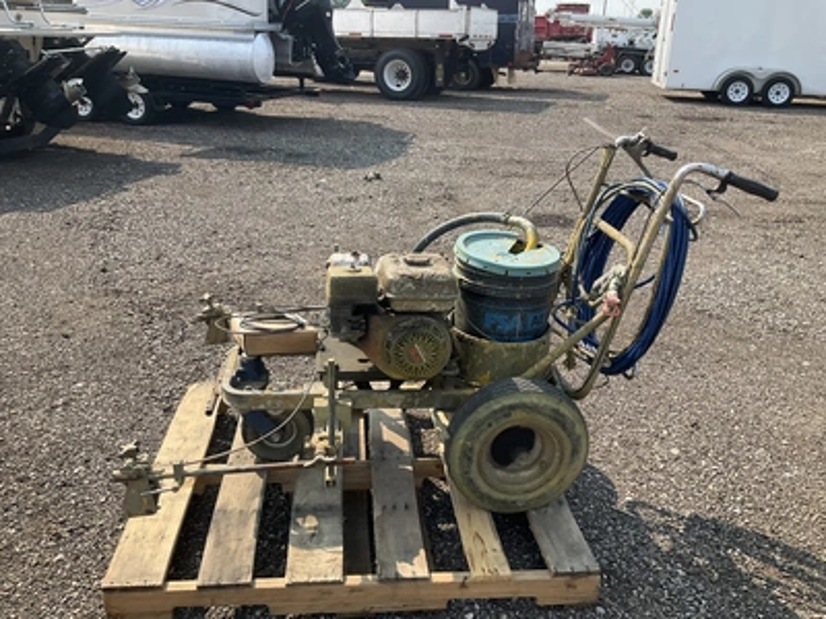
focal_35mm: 29
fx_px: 692
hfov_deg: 61.7
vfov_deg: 48.2
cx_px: 413
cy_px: 310
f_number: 1.8
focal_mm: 3
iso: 25
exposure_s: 1/842
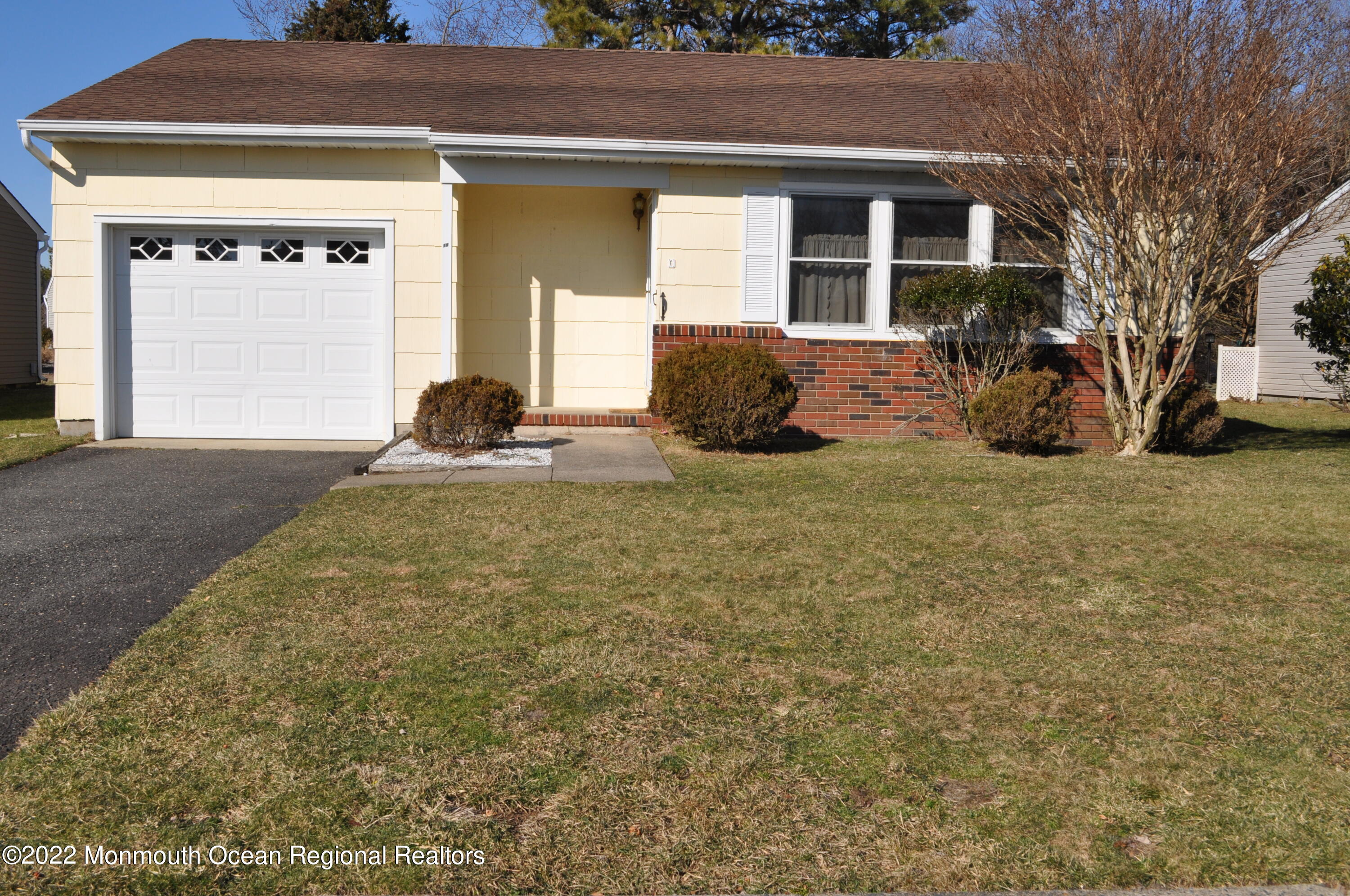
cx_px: 675
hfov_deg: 53.2
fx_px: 1348
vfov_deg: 36.8
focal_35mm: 36
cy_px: 448
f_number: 11
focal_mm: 24
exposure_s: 1/500
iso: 200
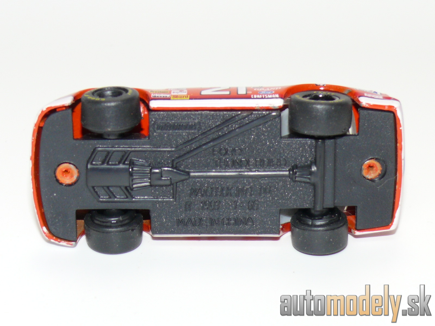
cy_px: 163
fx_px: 1357
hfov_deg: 18.2
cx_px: 218
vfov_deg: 13.7
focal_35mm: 108
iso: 100
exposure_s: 1/30
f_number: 4
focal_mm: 13.8
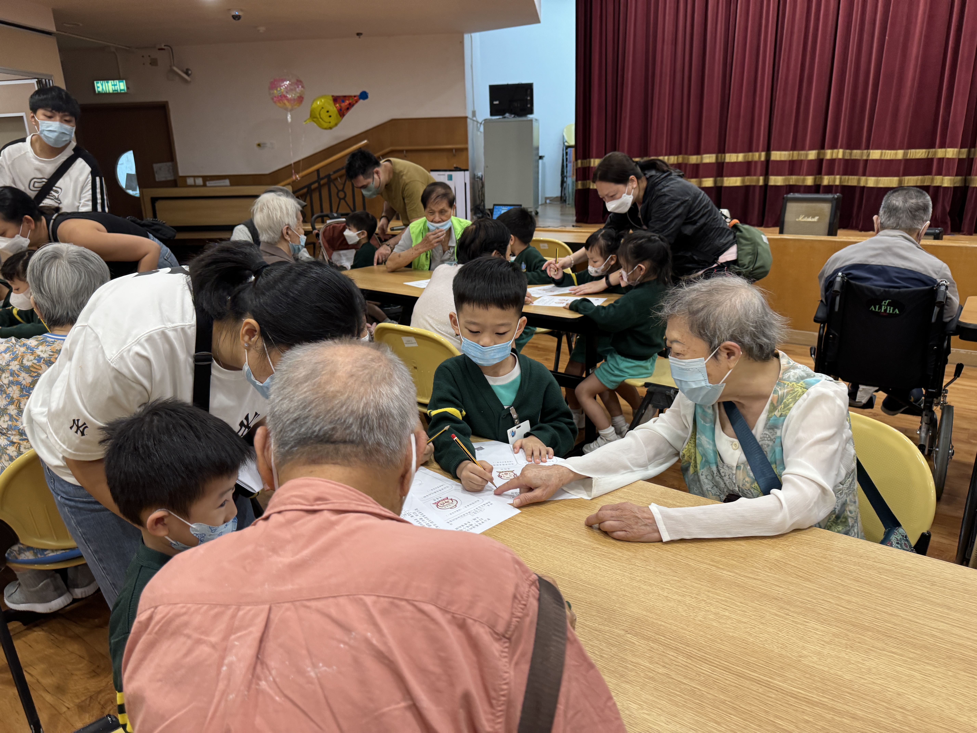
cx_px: 488
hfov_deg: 71.6
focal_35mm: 24
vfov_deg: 56.8
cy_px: 366
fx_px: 677
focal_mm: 6.76
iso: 160
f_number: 1.78
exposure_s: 1/100
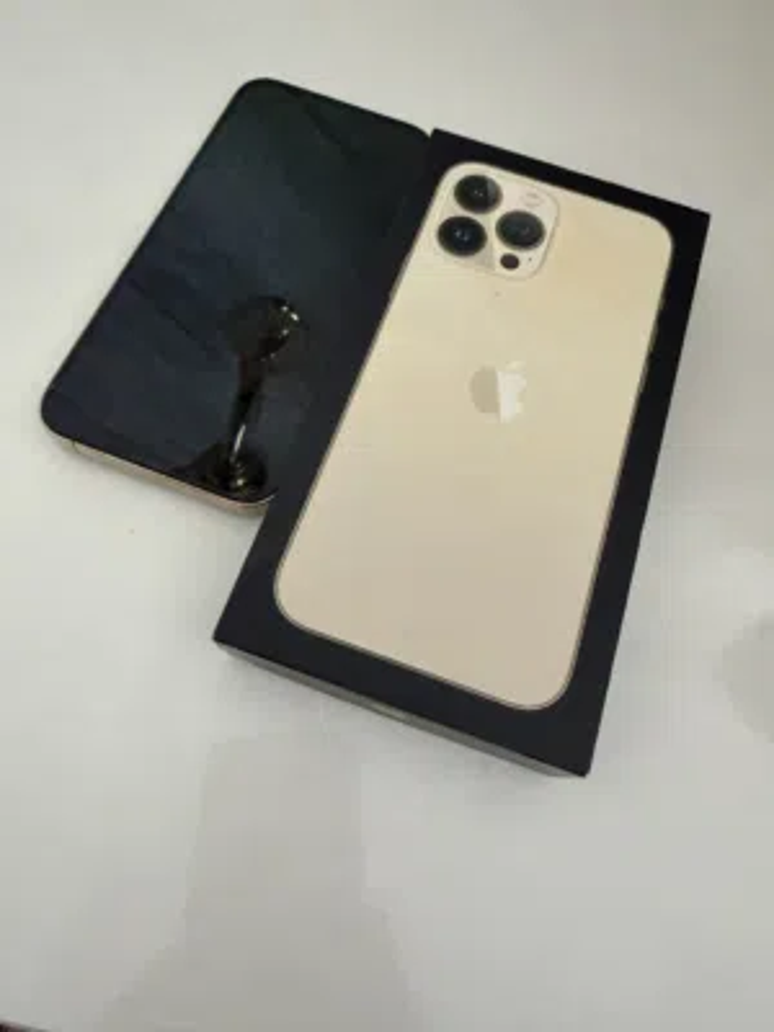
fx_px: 716
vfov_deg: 71.6
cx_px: 387
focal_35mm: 24
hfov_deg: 56.8
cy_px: 516
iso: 640
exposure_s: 1/60
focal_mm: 2.22
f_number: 2.2
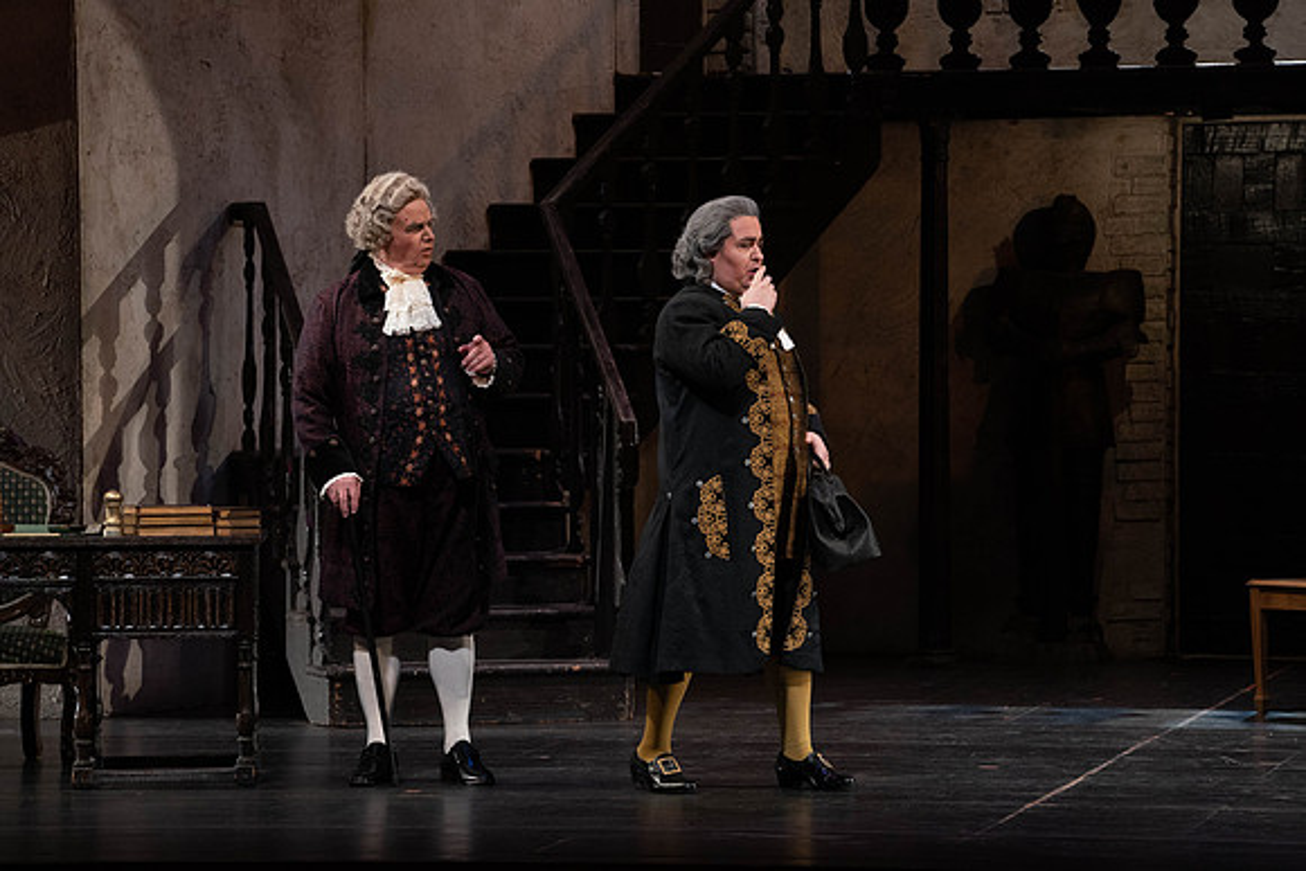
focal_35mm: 179
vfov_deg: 7.7
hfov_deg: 11.5
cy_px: 436
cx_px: 653
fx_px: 6495
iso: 3200
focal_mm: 179
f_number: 8
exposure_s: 1/250
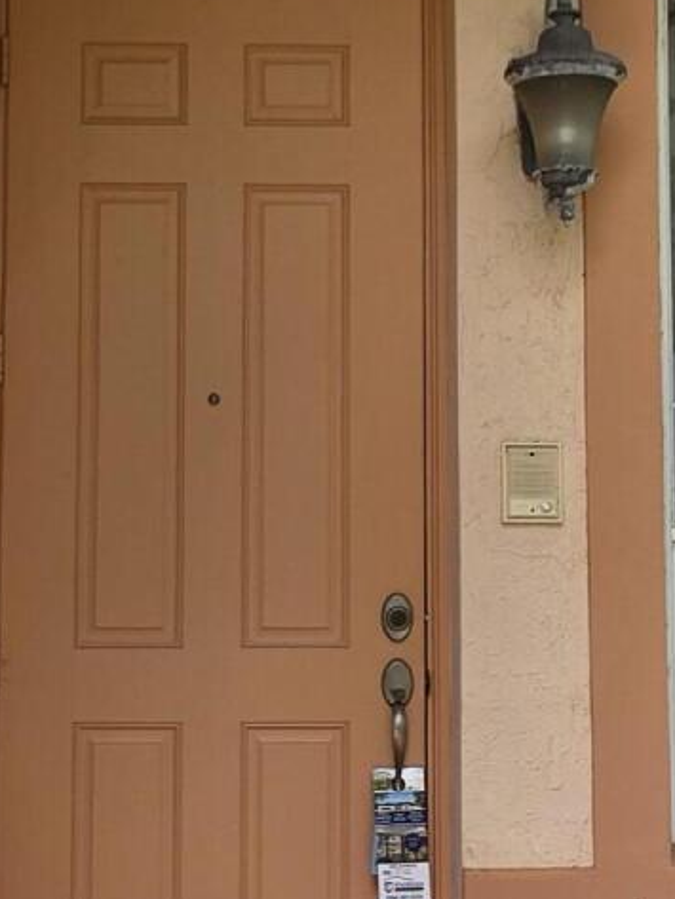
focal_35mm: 55
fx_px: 1429
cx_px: 249
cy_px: 319
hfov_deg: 26.5
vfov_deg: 34.7
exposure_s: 1/267
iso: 40
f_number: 1.9
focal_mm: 2.2
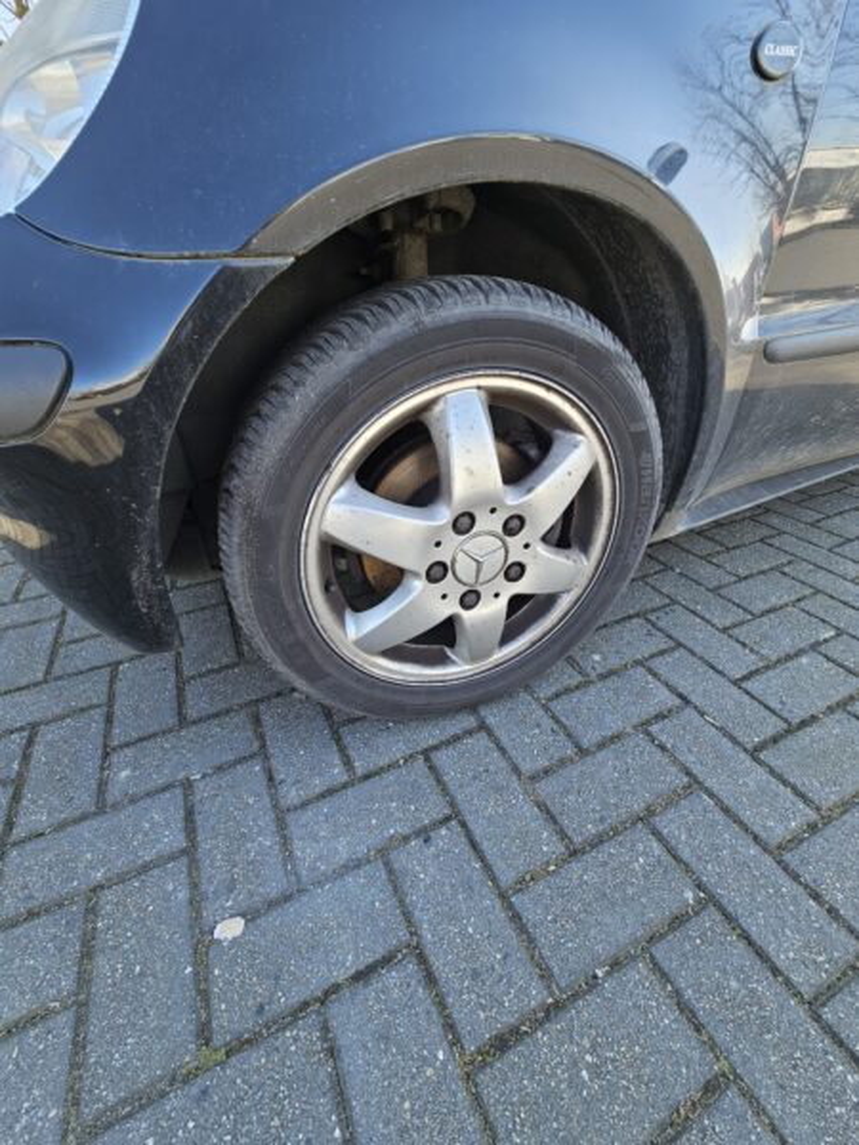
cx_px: 430
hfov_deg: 89.9
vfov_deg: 106.2
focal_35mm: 13
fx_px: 430
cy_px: 572
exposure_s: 1/101
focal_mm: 2.2
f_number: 2.2
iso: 50
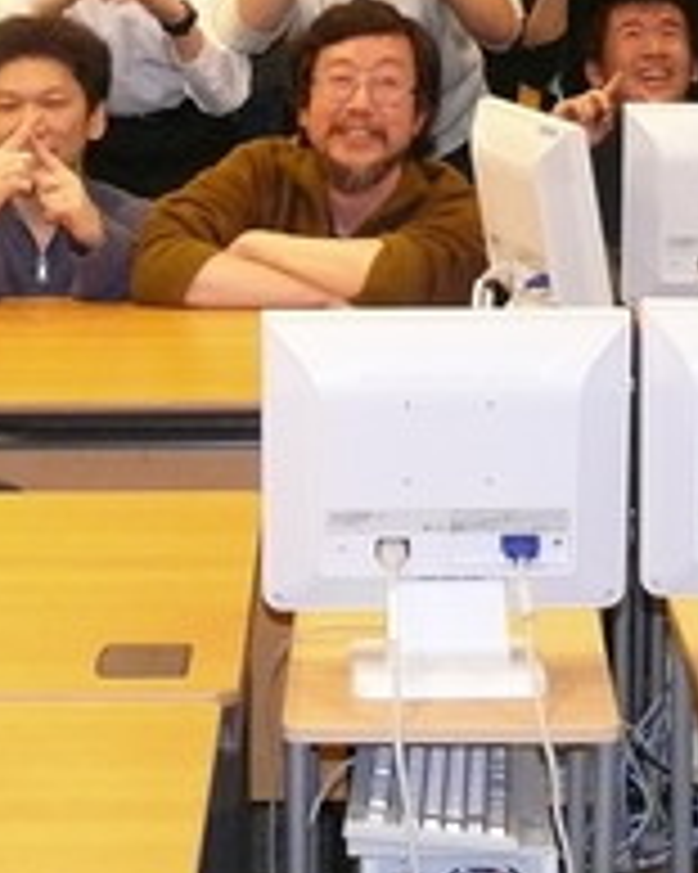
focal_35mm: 132
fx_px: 3411
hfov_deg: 11.7
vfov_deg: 14.1
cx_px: 432
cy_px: -176
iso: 400
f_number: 2.8
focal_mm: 8.5
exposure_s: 1/50
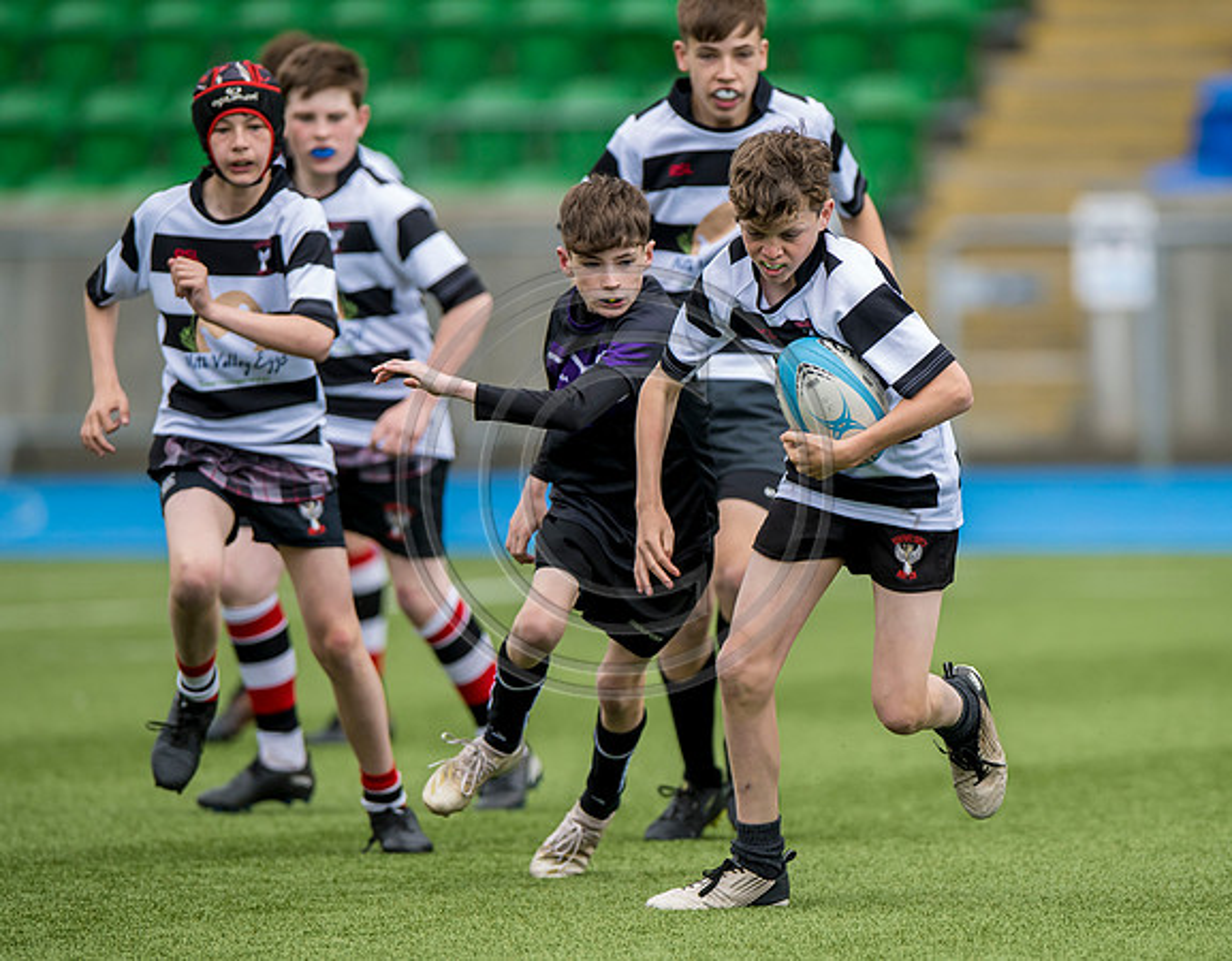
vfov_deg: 2.8
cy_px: 562
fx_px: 19316
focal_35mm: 535
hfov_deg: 3.7
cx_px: 743
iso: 500
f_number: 4
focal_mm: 400
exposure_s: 1/1600
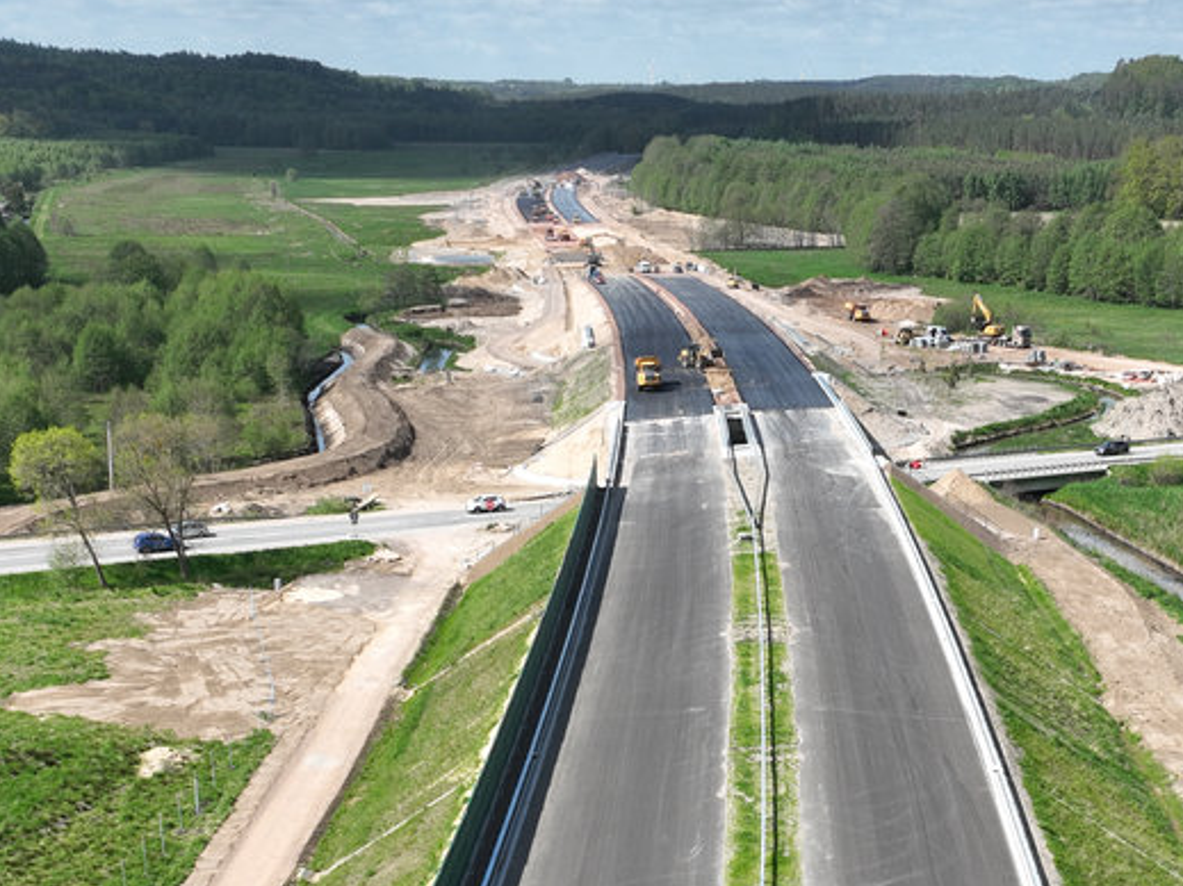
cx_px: 773
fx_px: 2084
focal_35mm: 61
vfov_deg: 22.8
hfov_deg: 31.5
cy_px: 944
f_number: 2.8
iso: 100
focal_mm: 12.29
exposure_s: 1/1600
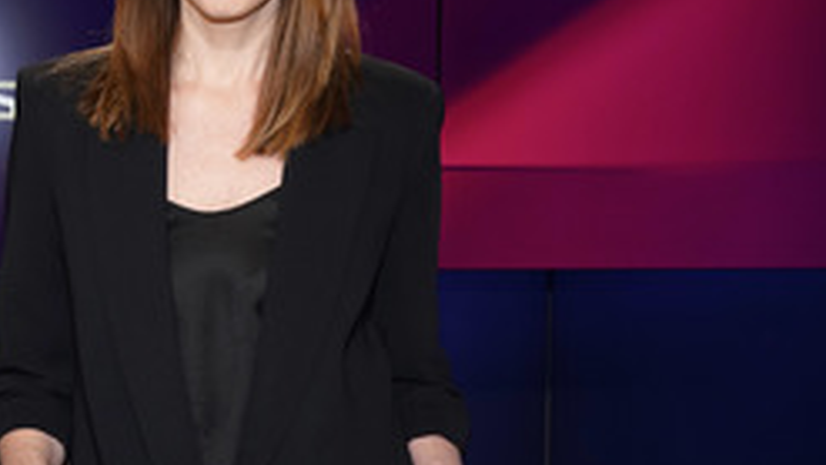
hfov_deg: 32.9
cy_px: 181
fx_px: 1380
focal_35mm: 63
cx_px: 236
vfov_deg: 19.1
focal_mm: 33
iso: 1600
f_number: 5
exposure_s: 1/125
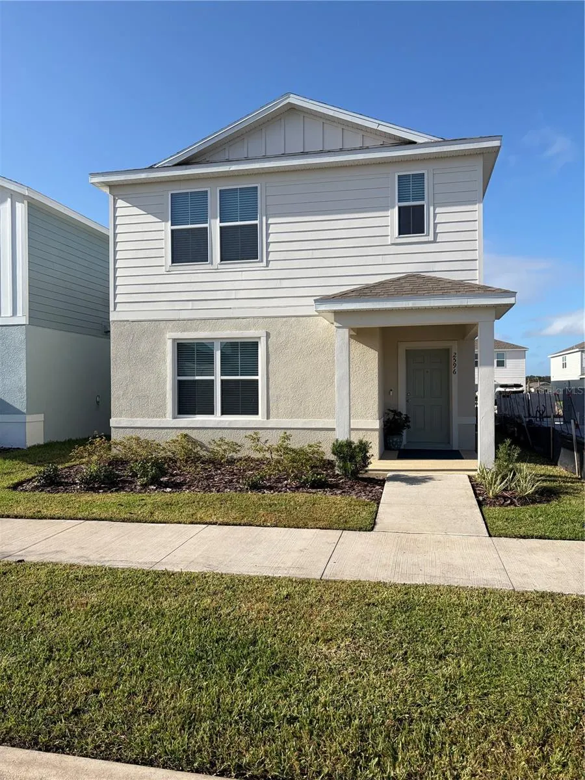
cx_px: 292
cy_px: 390
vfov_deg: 67.3
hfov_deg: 53.1
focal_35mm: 26
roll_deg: +0.5
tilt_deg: +0.9
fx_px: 586
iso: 64
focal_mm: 5.96
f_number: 1.6
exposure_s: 1/4608
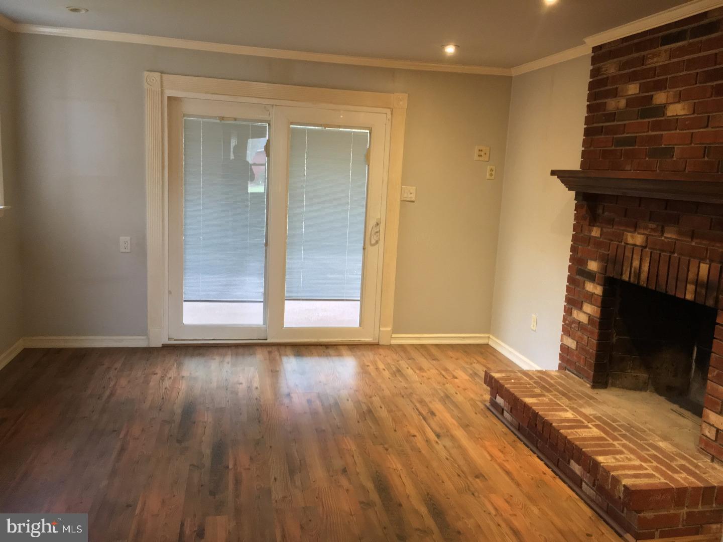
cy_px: 271
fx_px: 606
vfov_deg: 48.2
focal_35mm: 29
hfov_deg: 61.7
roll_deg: -2.4
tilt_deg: -10.5
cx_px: 362
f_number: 2.2
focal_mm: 4.15
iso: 160
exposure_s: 1/30
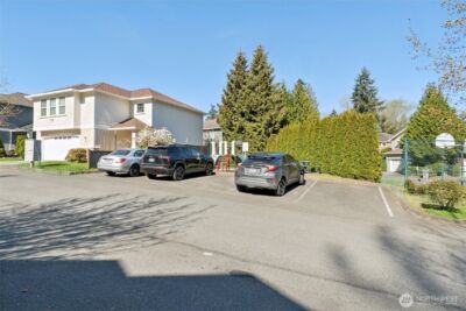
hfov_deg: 77.3
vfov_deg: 56.2
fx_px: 291
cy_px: 156
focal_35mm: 22
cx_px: 233
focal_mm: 15
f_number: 9
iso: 250
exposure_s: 1/250
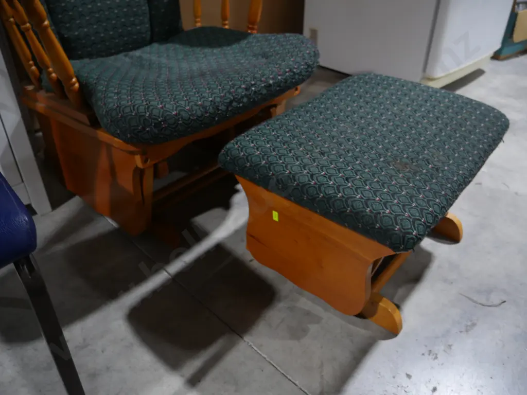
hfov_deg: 60.0
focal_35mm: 30
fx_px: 457
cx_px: 264
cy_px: 198
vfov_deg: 46.8
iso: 320
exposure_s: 1/60
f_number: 3.6
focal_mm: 15
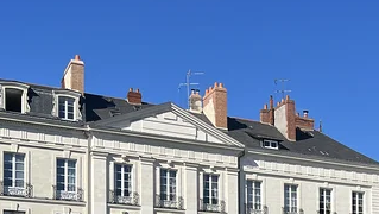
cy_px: 302
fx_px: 714
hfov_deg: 28.2
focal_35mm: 71
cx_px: 367
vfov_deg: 15.9
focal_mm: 5.7
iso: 50
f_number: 1.5
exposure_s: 1/5882
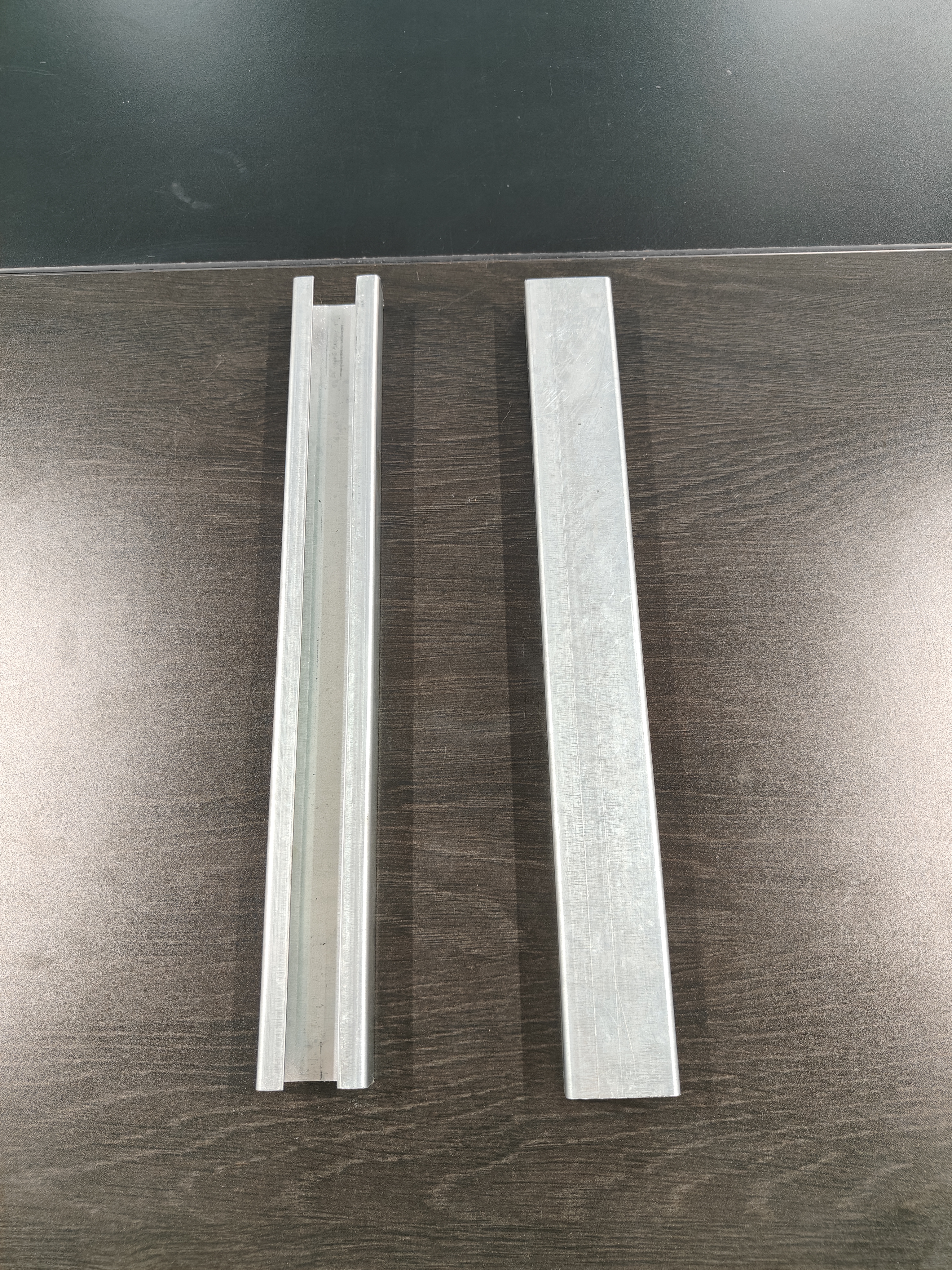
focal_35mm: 24
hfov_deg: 56.8
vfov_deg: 71.6
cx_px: 476
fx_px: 880
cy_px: 635
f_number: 1.8
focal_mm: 5.59
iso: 500
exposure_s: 1/50
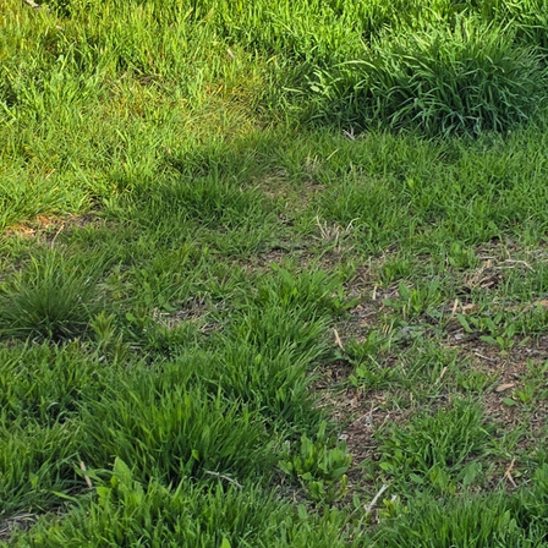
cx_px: 1065
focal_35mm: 93
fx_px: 1666
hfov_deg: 15.3
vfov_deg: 17.1
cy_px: -247
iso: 25
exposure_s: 1/952
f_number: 1.8
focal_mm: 5.4
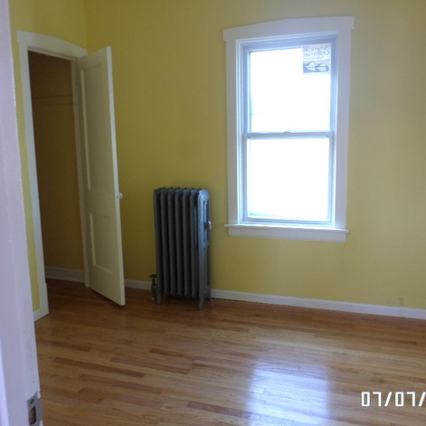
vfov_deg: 54.0
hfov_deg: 54.0
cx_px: 224
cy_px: 213
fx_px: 418
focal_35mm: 30
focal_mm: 4.5
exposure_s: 1/30
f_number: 2.5
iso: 160
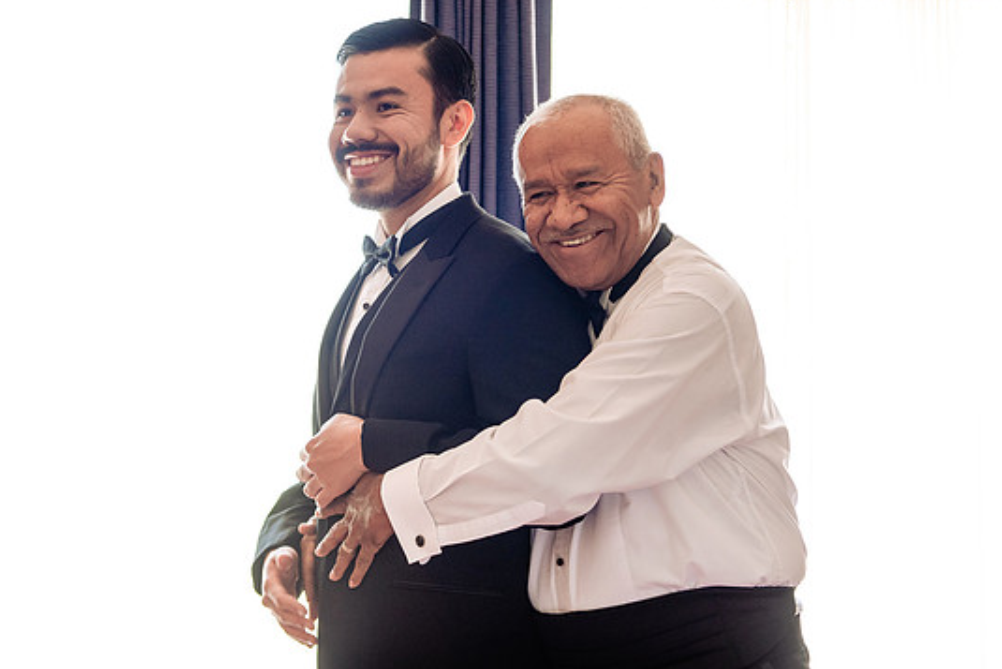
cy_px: 268
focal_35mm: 61
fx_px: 1698
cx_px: 399
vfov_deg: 22.2
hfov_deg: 32.8
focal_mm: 48
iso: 800
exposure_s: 1/160
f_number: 3.5
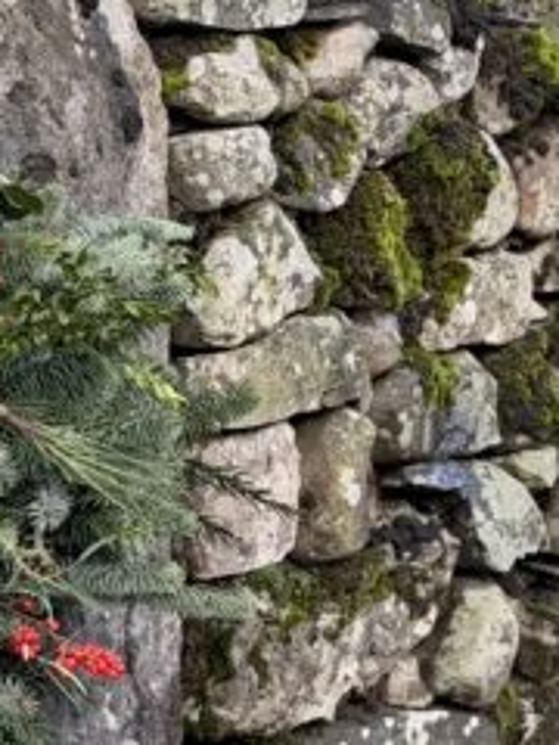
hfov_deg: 9.2
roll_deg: +0.0
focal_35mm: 160
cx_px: 12
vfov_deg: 12.3
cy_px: 425
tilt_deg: -8.9
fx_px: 3445
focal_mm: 6.76
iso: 100
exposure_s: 1/469
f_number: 1.78
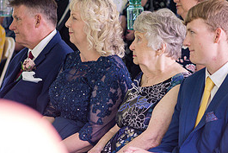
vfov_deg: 7.4
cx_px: 145
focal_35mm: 186
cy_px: 65
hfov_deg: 11.0
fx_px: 1179
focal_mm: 85
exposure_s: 1/250
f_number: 3.2
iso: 500
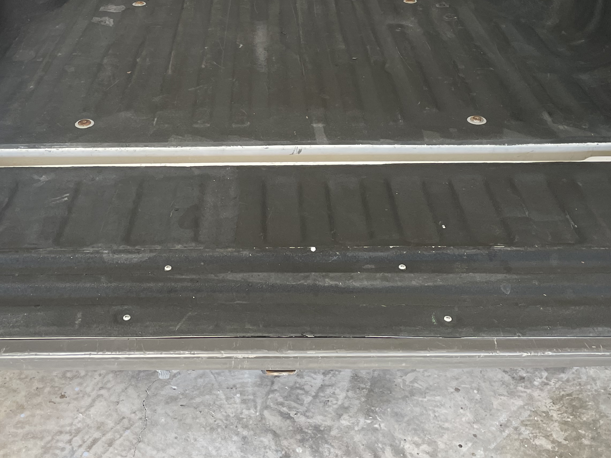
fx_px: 812
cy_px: 89
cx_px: 266
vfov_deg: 30.7
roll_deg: -0.2
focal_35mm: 46
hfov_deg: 41.2
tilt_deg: -25.1
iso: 125
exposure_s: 1/121
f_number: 1.6
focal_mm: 4.2
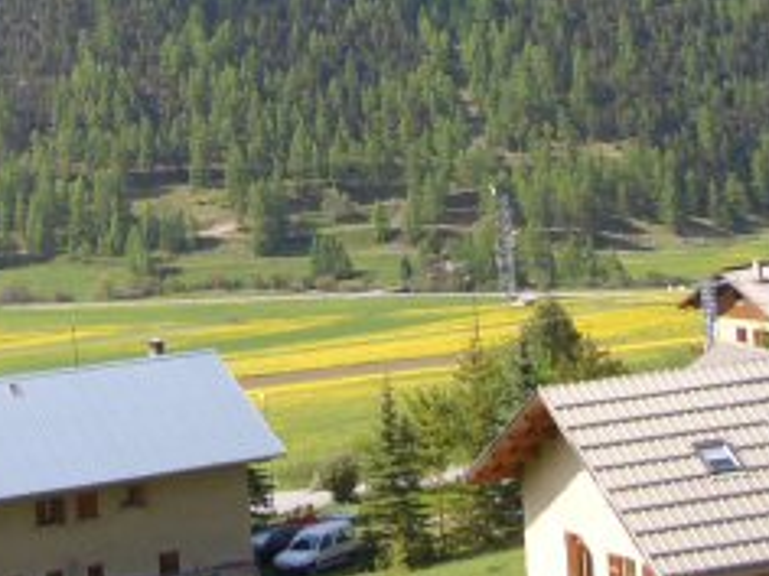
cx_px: 108
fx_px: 2533
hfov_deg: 17.1
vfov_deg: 12.7
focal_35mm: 114
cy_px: -111
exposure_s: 1/250
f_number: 4.3
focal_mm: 5.8
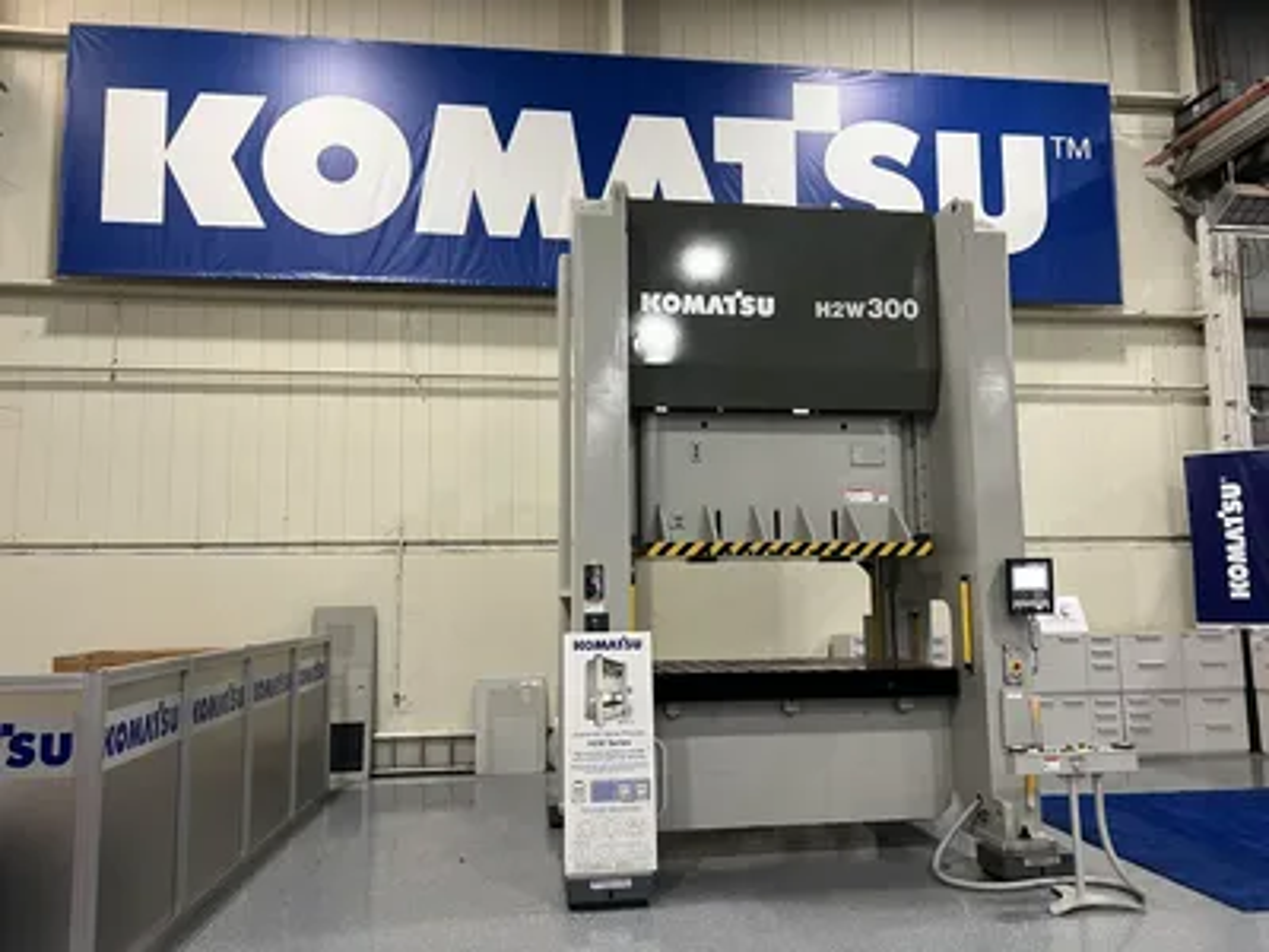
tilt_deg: +8.4
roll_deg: -0.2
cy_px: 476
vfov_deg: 53.1
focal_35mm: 26
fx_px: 953
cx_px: 634
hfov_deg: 67.3
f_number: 1.5
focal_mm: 5.7
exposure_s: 1/69
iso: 125
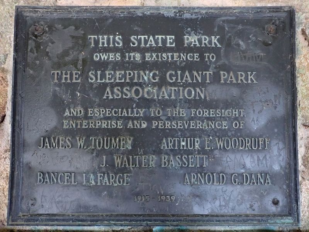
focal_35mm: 25
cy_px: 116
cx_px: 154
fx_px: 223
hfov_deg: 69.4
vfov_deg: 54.9
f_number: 2
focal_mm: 4.5
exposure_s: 1/30
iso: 800
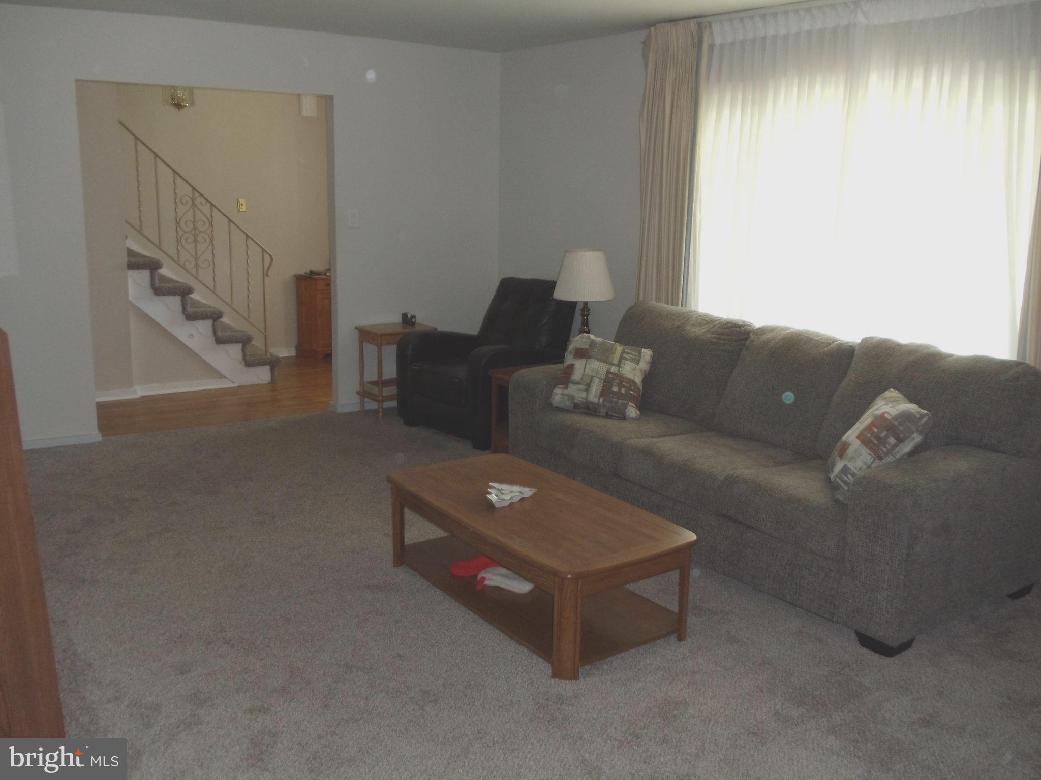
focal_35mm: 44
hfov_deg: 42.9
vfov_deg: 32.9
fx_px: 1323
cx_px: 520
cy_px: 390
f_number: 3.5
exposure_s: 1/30
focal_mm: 6
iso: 200
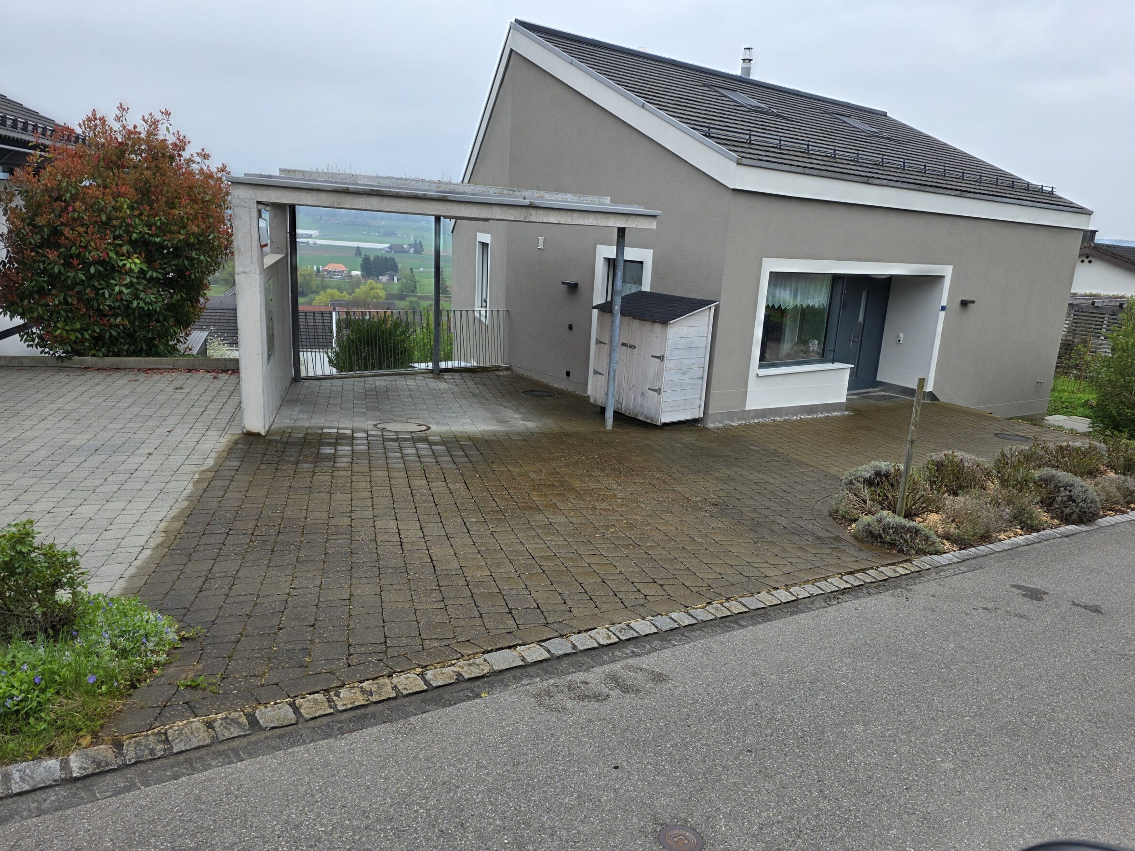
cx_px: 584
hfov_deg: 69.4
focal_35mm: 25
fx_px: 820
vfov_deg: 54.9
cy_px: 447
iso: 50
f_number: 1.7
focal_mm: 6.3
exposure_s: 1/359
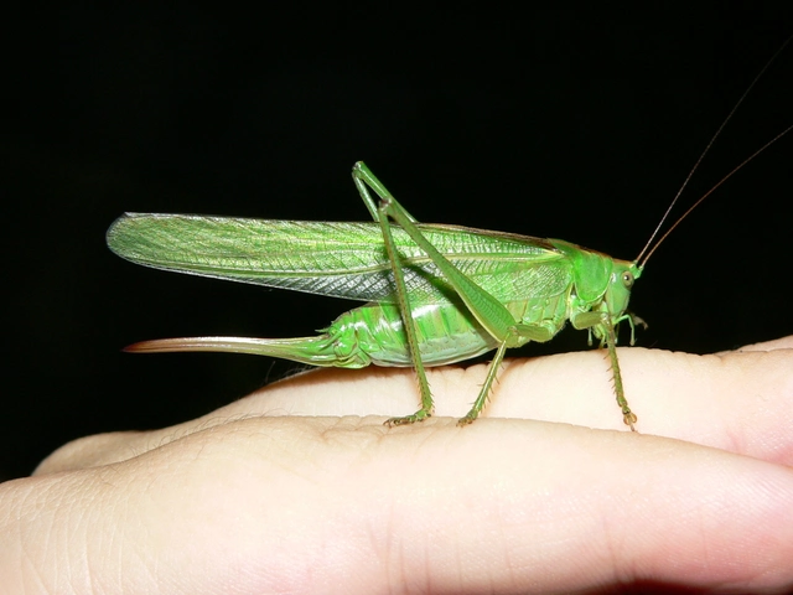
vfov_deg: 19.1
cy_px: 298
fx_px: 1764
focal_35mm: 77
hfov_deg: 25.3
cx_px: 396
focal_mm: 12.8
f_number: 4
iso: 100
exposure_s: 1/60
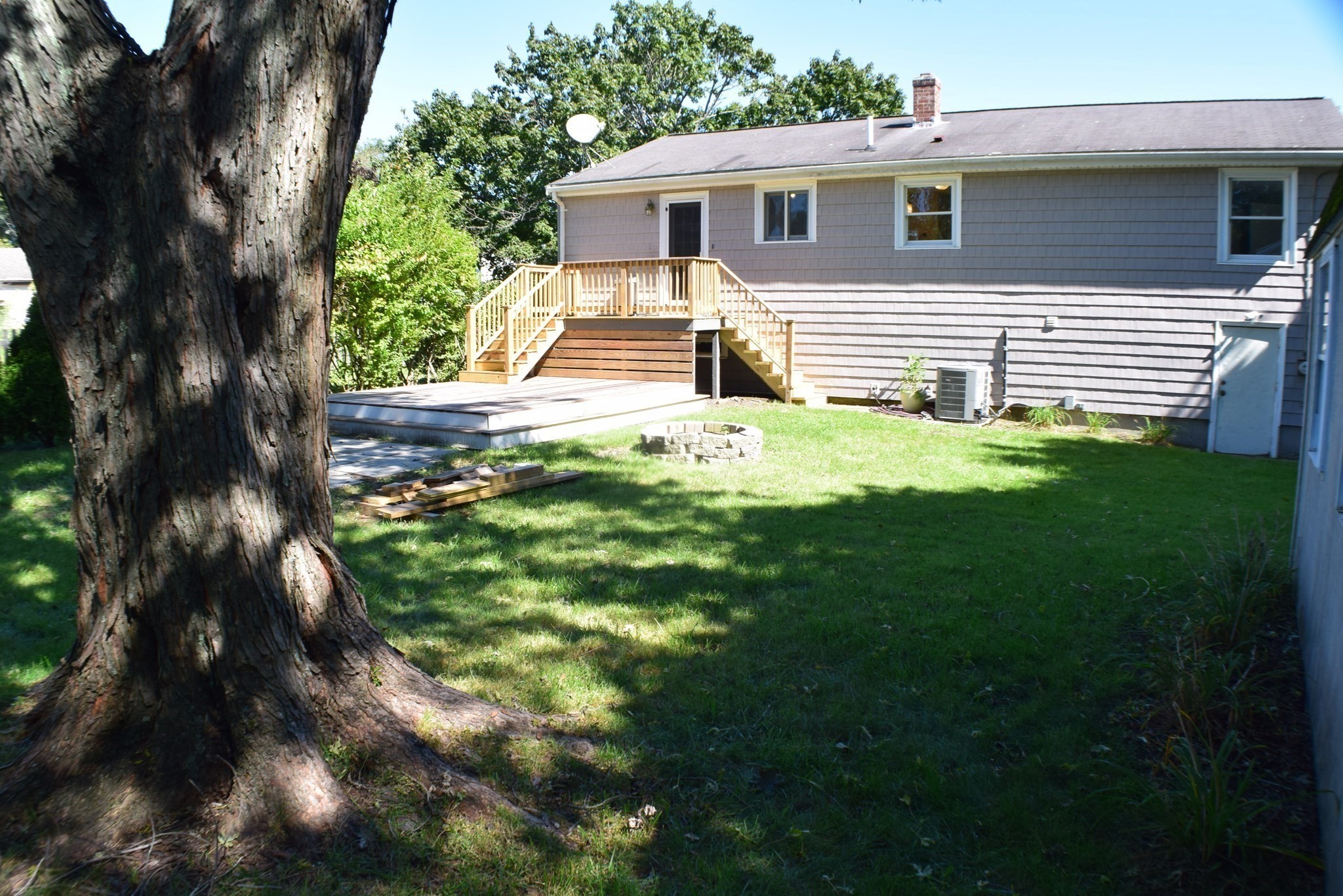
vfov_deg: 40.0
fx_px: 1231
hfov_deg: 57.2
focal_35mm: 33
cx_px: 672
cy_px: 448
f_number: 10
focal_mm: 22
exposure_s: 1/200
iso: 400
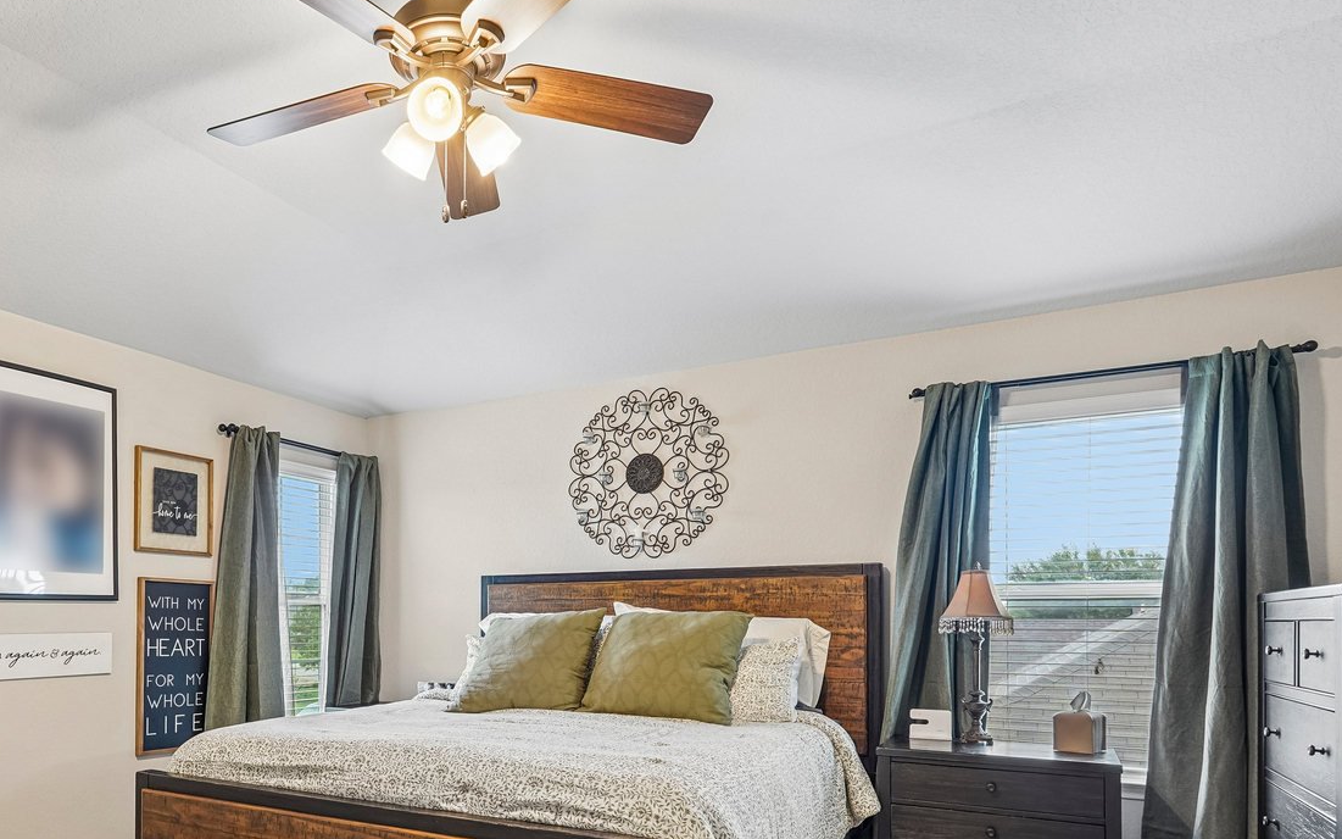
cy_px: 621
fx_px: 878
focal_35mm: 24
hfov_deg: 73.5
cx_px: 499
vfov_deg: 49.2
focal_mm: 16
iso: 400
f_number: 8
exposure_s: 1/5
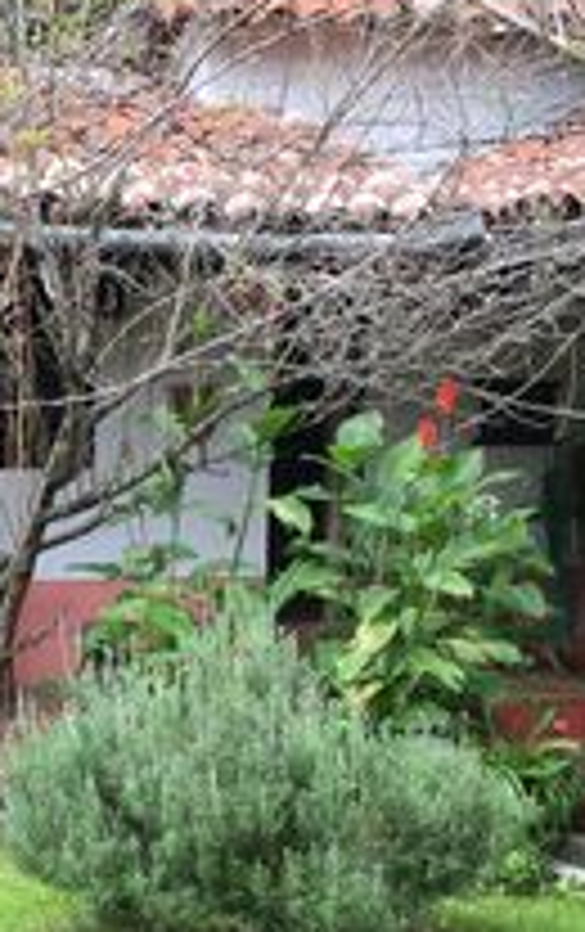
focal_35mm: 89
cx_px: 104
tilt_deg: -8.2
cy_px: 810
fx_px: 2262
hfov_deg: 14.6
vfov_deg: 22.8
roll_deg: -0.3
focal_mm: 4.15
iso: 25
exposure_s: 1/308
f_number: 2.2
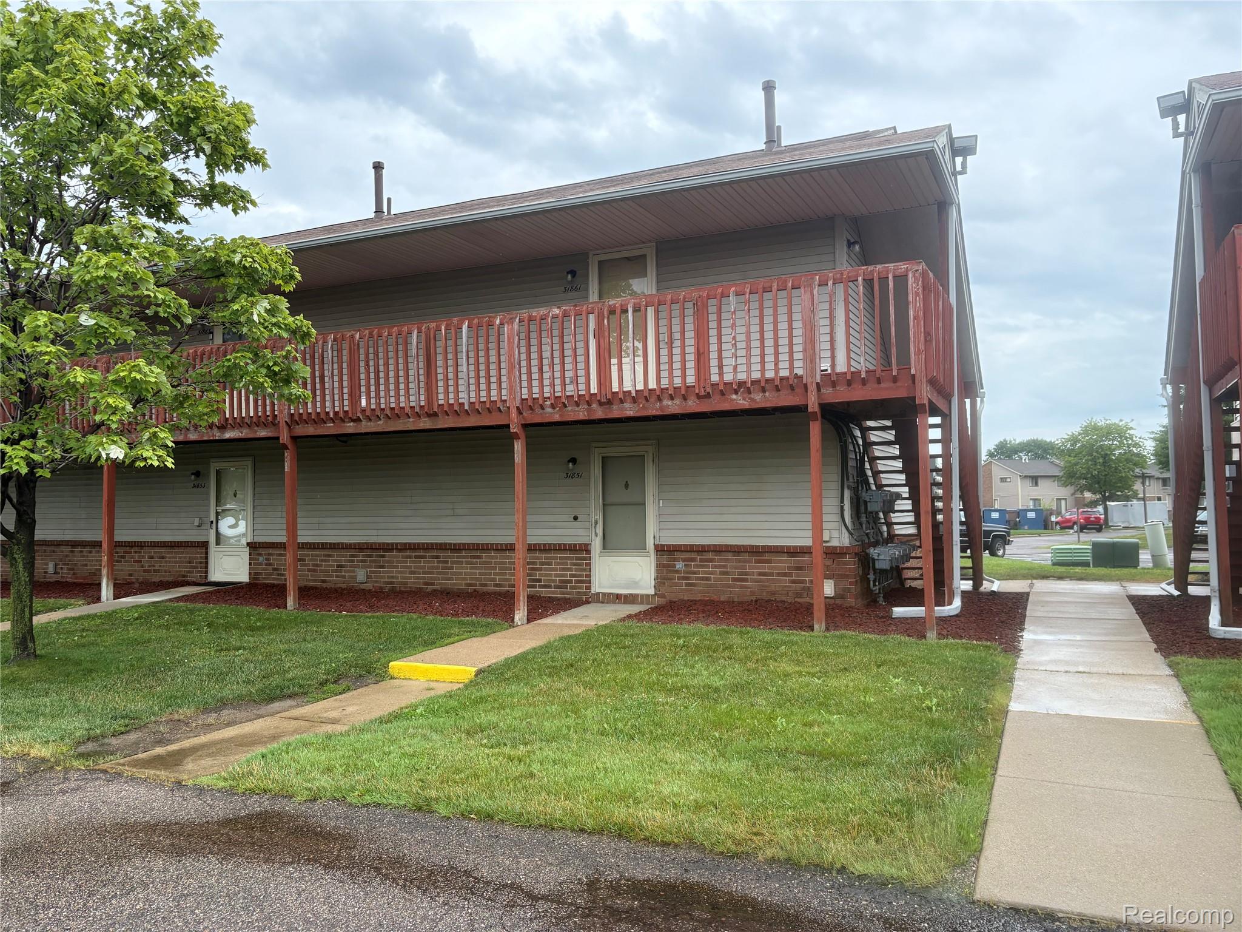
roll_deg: +2.0
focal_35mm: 26
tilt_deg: +4.1
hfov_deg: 67.3
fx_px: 933
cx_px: 621
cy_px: 466
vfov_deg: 53.1
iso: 64
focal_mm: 5.96
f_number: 1.6
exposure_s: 1/2012
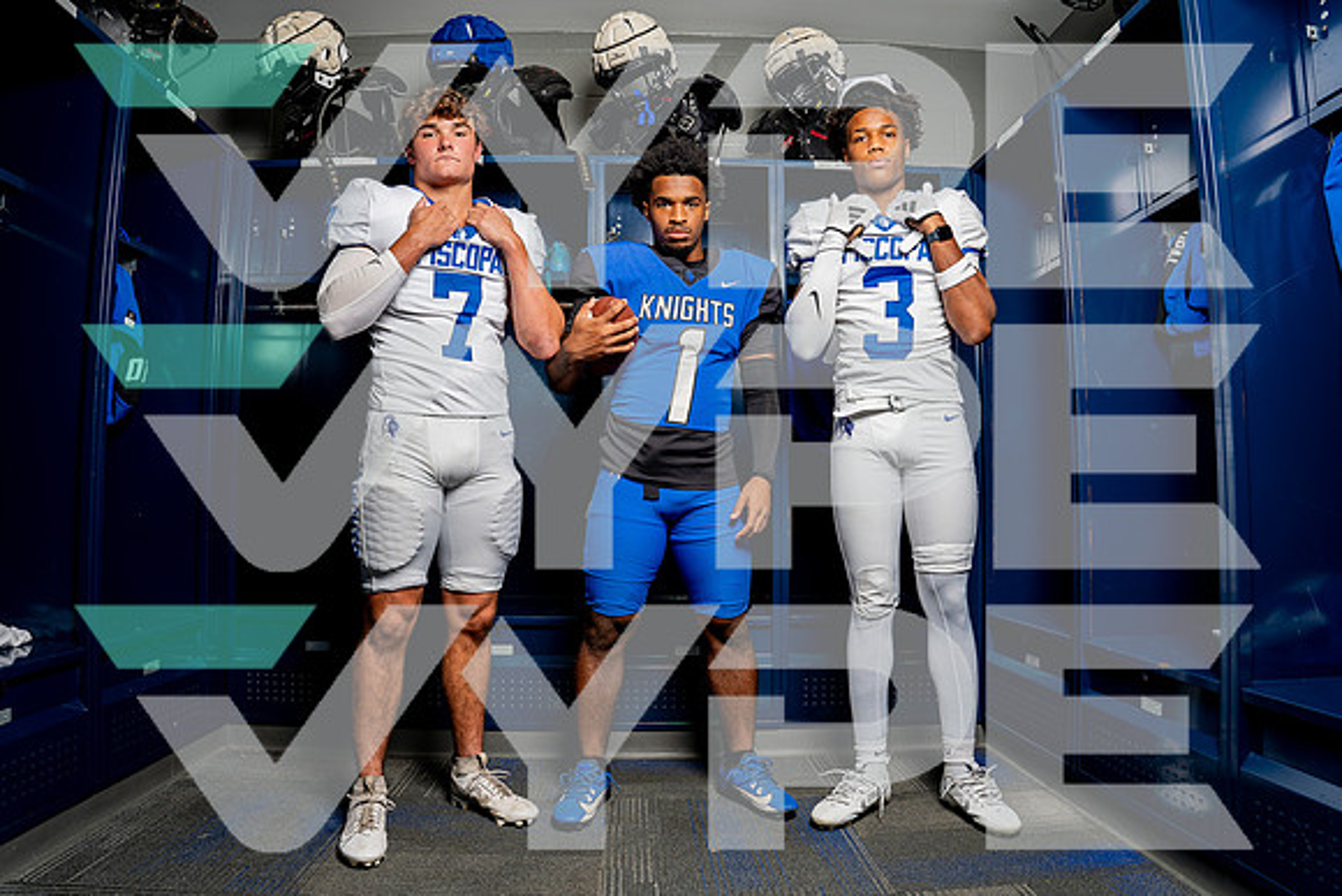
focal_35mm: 22
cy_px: 446
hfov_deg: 78.5
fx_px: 821
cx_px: 664
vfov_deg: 57.2
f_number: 5.6
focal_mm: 21
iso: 100
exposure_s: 1/250
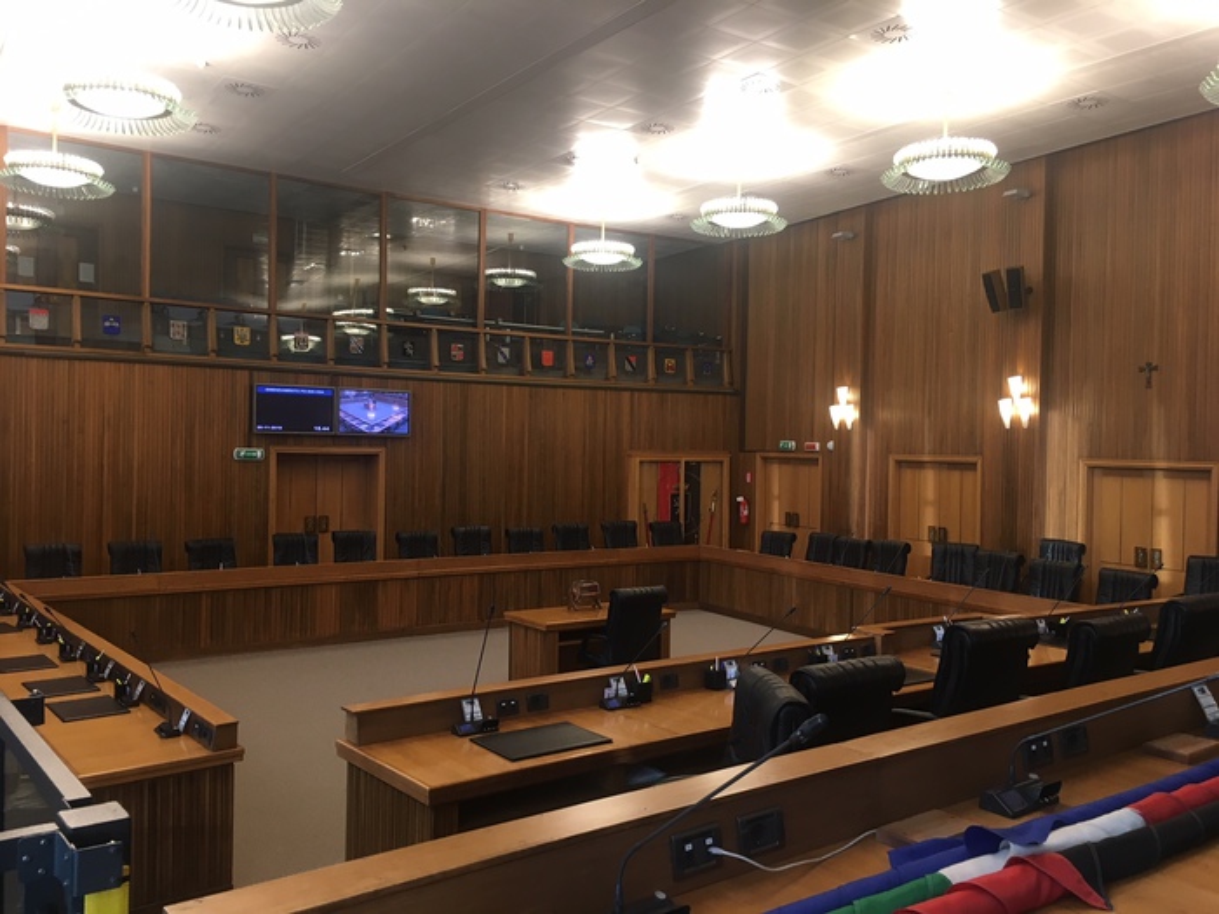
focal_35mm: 29
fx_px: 1021
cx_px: 610
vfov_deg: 48.2
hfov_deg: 61.7
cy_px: 457
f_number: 2.2
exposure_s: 1/33
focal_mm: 4.15
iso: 80
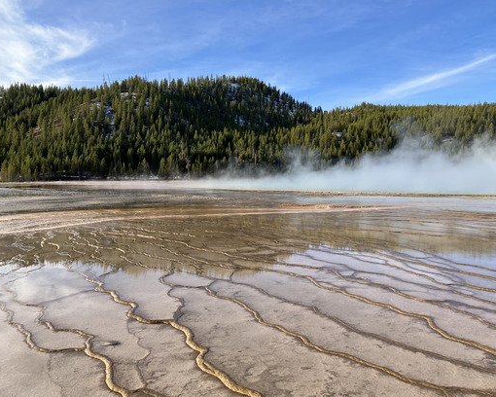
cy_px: 203
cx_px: 231
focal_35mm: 30
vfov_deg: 48.5
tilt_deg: -2.3
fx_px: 440
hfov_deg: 58.7
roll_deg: -1.3
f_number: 1.8
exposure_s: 1/787
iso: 32
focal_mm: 3.99
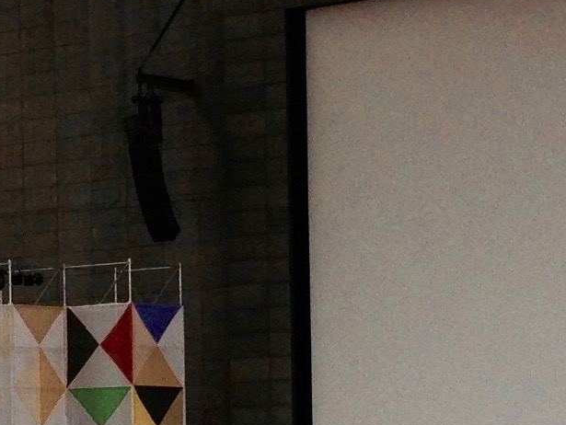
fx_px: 2863
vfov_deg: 8.4
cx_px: 139
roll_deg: +2.7
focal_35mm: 175
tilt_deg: -1.7
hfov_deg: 11.3
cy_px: 540
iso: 80
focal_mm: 4.12
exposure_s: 1/120
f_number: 2.4
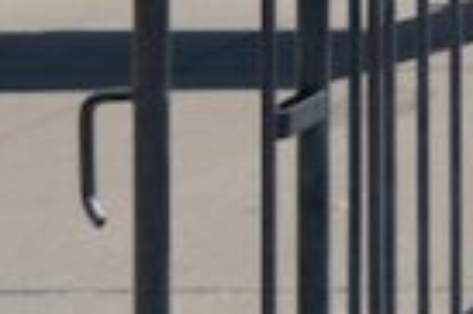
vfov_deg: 6.9
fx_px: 2362
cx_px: 1730
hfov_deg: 8.2
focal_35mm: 180
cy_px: -616
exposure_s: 1/1000
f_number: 6.3
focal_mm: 24
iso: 100
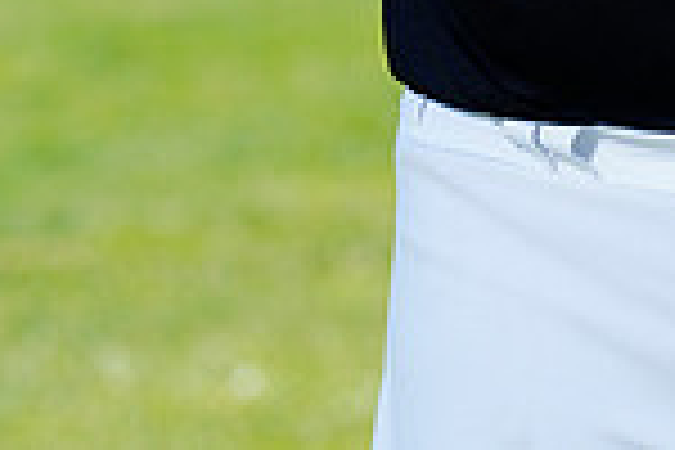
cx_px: 932
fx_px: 11062
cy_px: -416
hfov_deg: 3.5
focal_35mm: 590
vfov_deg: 2.3
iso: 100
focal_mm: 153
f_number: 6.3
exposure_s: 1/250
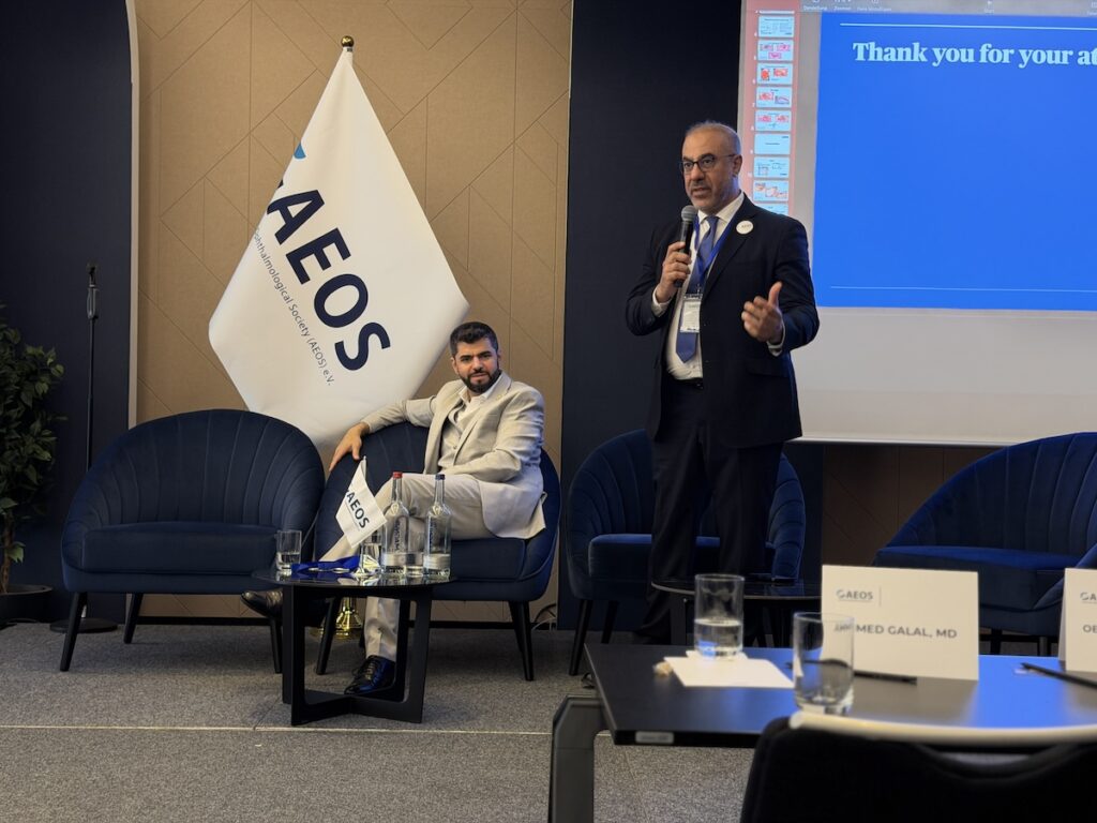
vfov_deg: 30.3
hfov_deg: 39.7
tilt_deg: -0.5
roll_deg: -1.8
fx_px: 1521
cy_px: 412
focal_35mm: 48
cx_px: 548
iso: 80
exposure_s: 1/50
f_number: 1.78
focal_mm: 6.76
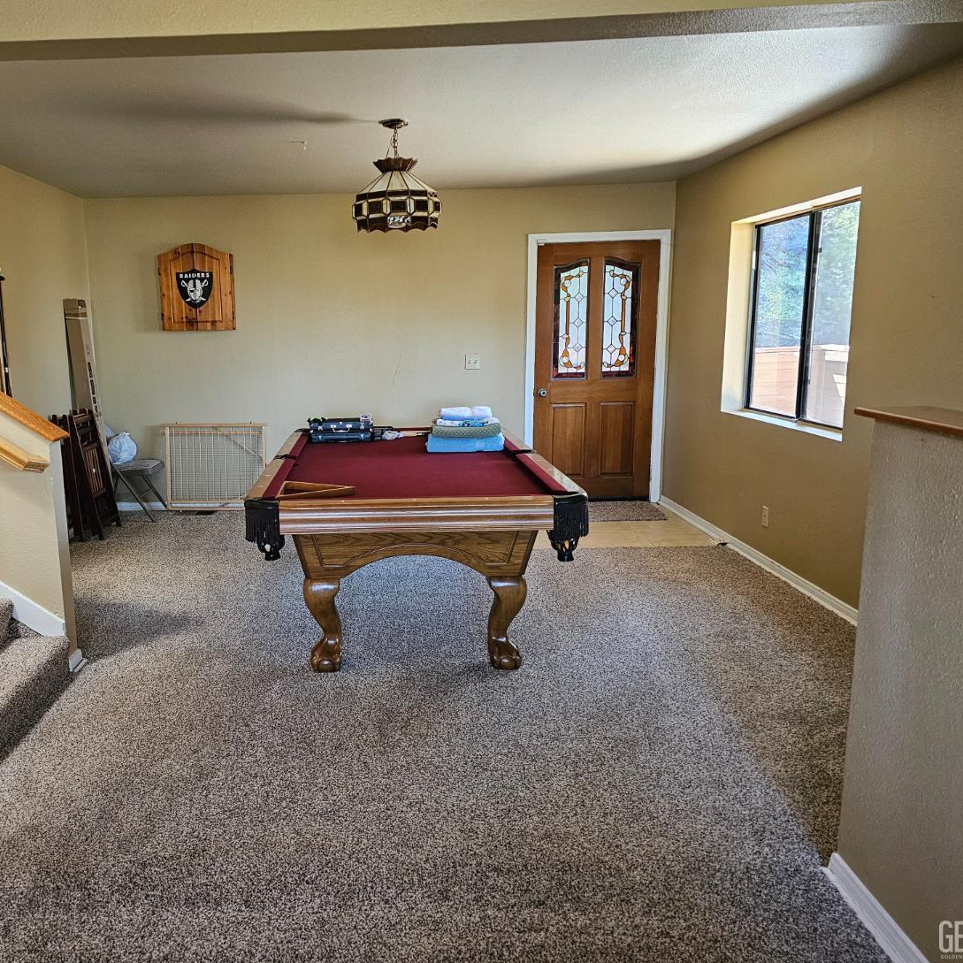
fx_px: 881
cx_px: 356
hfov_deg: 56.6
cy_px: 484
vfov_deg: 57.3
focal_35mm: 28
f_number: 1.7
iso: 640
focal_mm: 6.3
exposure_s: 1/120
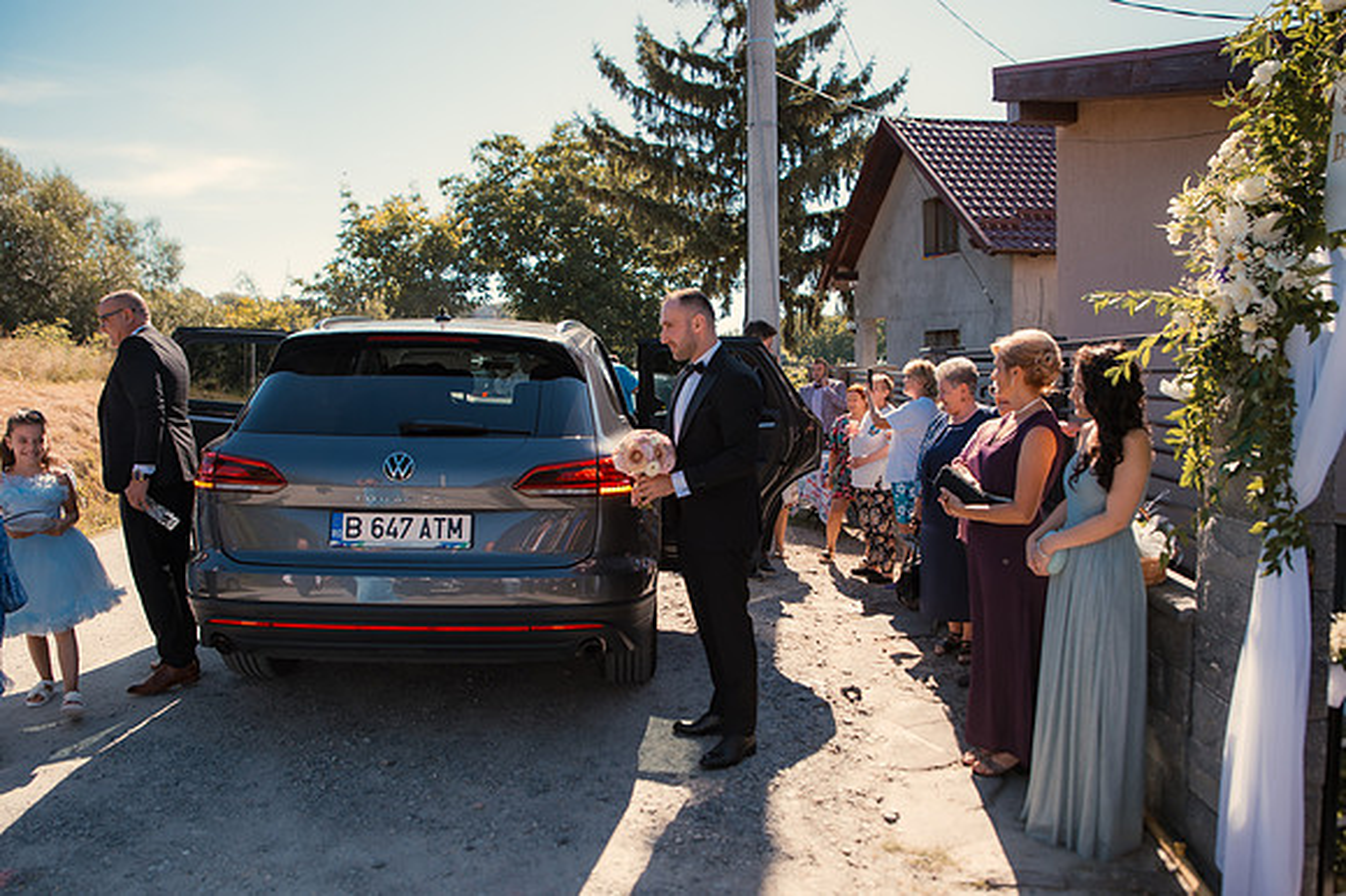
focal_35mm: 25
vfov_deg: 50.8
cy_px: 448
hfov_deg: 71.1
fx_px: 942
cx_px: 681
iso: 100
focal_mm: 24
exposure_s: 1/500
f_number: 3.5
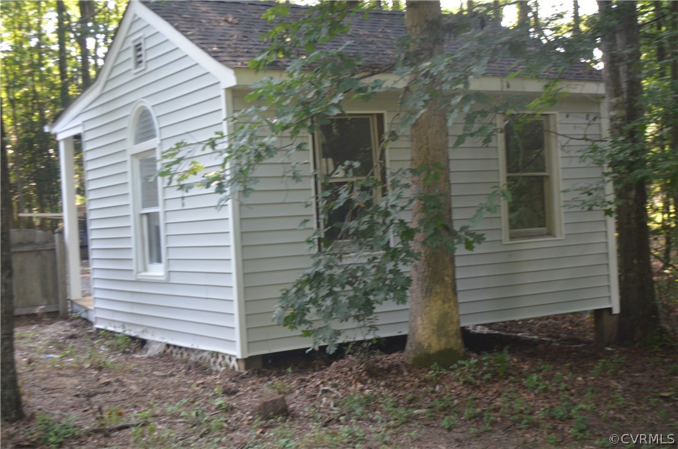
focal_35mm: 51
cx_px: 339
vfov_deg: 26.4
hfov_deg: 39.0
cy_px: 224
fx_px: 958
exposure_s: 1/60
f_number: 5
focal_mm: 34
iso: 560
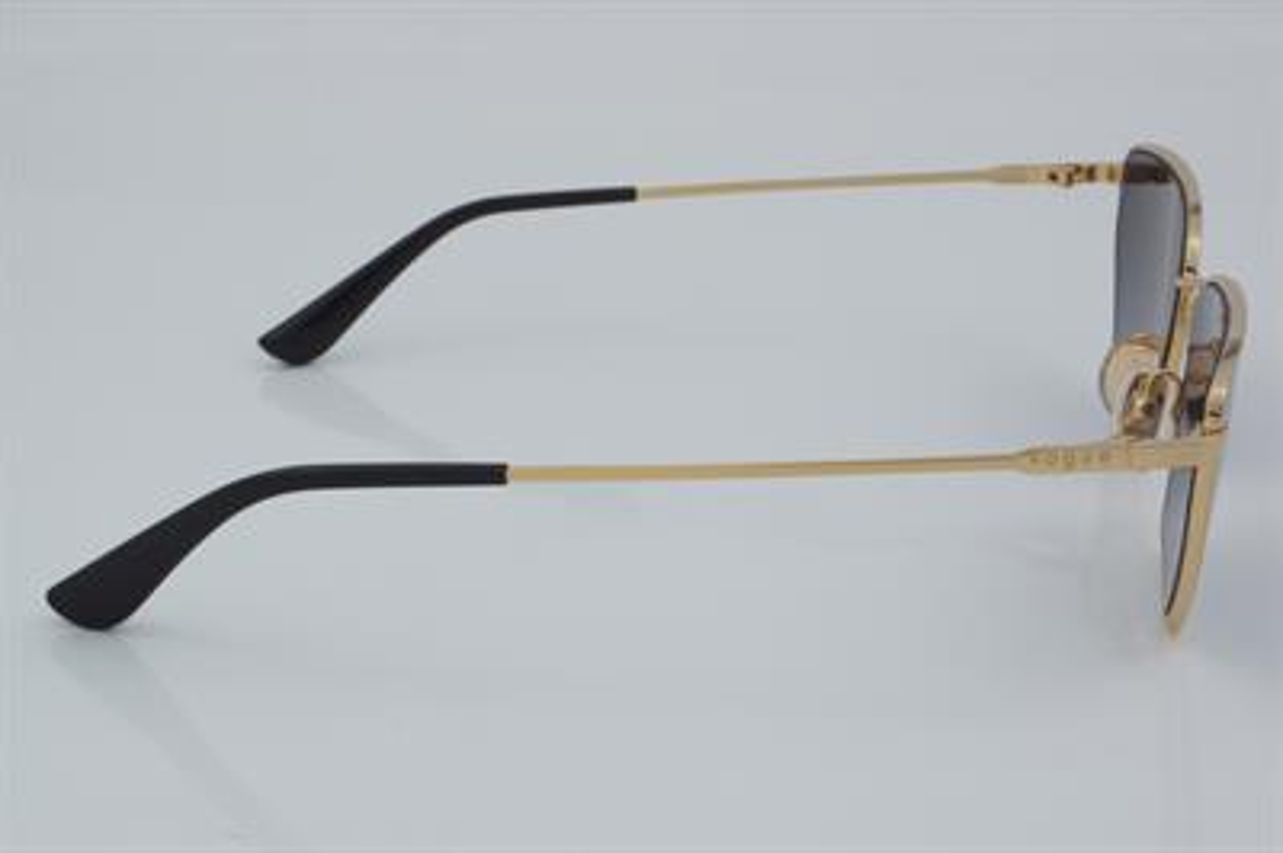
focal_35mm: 75
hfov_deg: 27.0
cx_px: 642
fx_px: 2671
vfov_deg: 18.2
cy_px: 426
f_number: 32
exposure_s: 1/4
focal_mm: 50
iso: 100
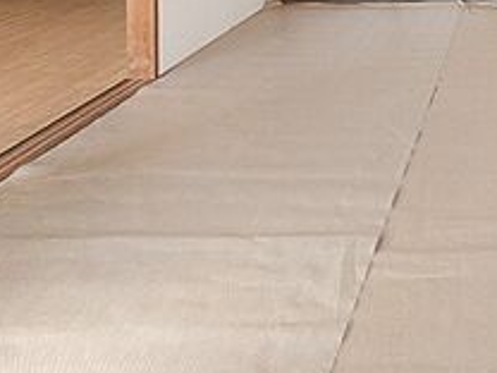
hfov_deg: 37.8
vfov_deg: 26.3
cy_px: -160
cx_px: 526
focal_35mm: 43
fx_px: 617
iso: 117
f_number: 2.2
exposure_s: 1/120
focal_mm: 1.83
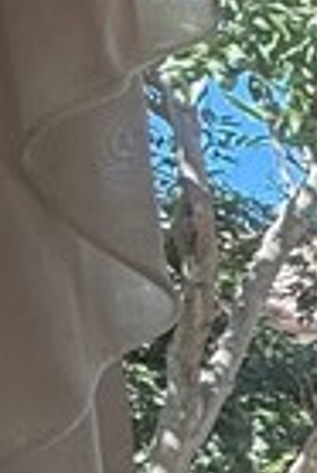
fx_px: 1410
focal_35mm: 107
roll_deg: +8.9
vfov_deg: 18.7
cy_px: 453
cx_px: 1237
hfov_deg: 8.1
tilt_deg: +3.1
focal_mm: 2.22
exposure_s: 1/183
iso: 64
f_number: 2.2
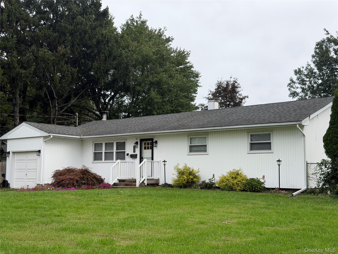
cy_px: 127
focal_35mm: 48
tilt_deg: +4.6
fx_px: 469
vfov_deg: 30.3
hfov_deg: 39.7
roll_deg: -0.4
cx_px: 169
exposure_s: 1/2273
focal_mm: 6.76
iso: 64
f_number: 1.78
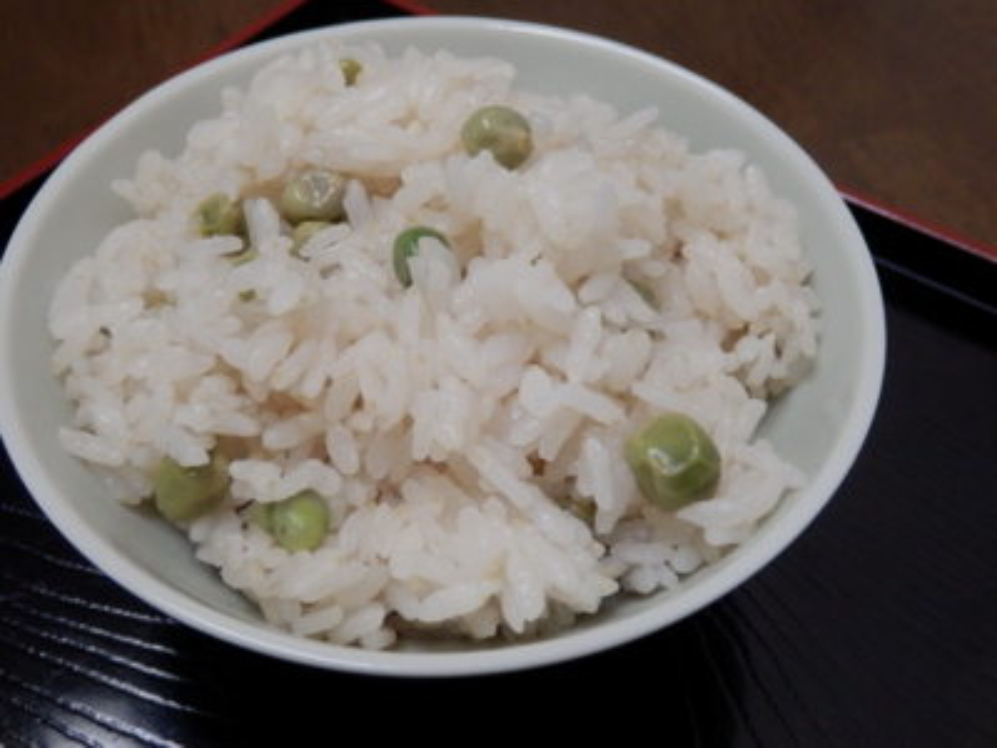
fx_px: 1066
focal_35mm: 37
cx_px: 498
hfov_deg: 50.1
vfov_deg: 38.7
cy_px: 374
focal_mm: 6.6
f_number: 3.6
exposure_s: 1/60
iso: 800
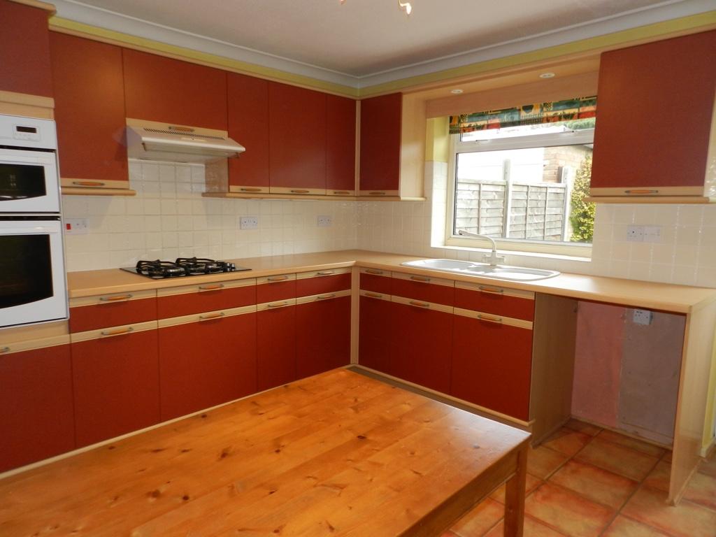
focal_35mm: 23
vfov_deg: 58.9
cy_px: 268
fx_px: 476
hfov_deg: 73.9
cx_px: 358
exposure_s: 1/30
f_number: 3.4
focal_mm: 4
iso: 200
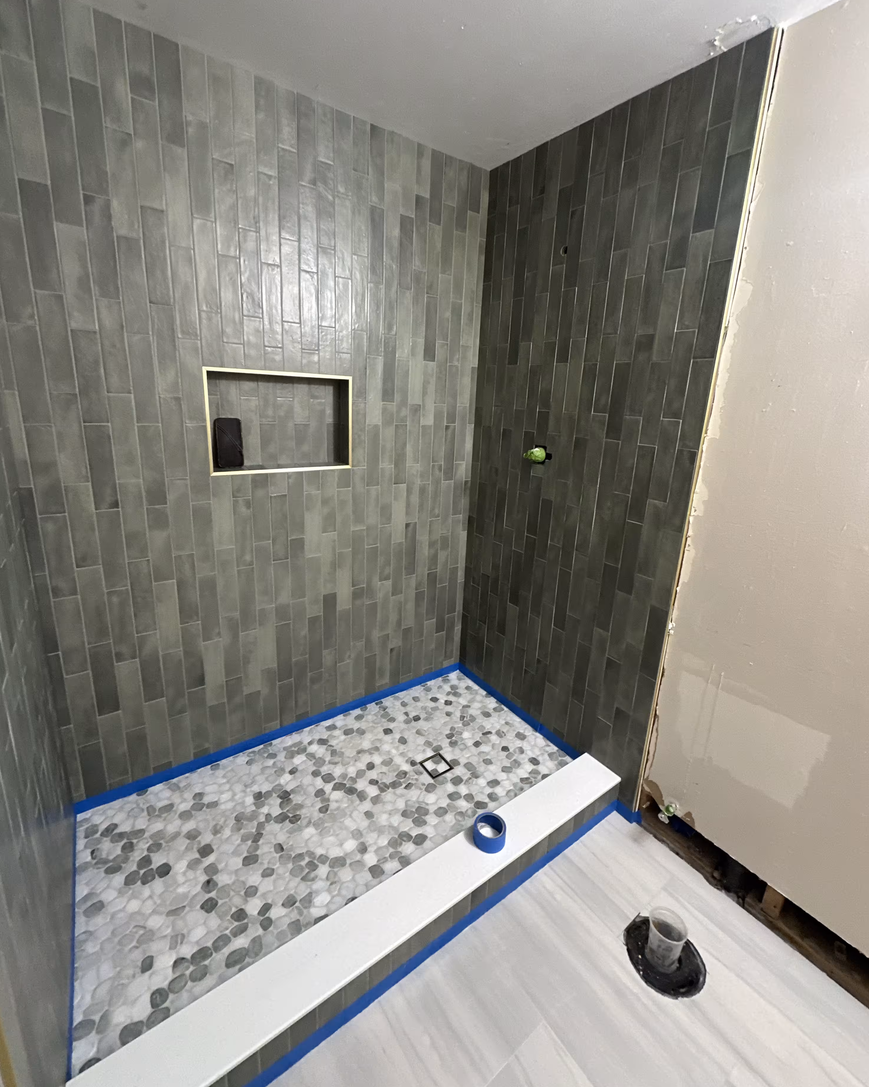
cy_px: 515
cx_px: 437
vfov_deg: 96.7
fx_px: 482
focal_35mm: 15
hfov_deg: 84.0
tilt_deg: -13.6
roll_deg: -2.4
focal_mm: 2.22
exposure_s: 1/60
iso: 200
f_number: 2.2
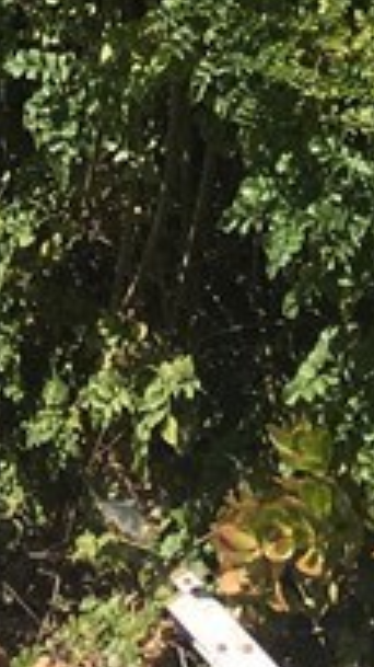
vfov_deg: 11.3
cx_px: -377
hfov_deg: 7.3
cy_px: -936
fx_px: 2807
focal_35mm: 159
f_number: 2.2
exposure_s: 1/1202
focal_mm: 4.15
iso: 25
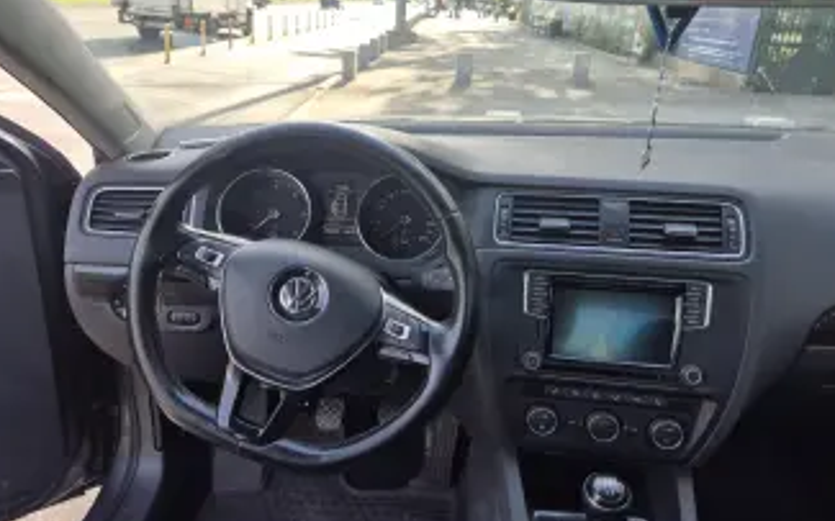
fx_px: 614
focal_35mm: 27
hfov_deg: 68.4
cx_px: 401
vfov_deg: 46.0
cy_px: 249
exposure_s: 1/213
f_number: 1.8
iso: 25
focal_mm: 5.4
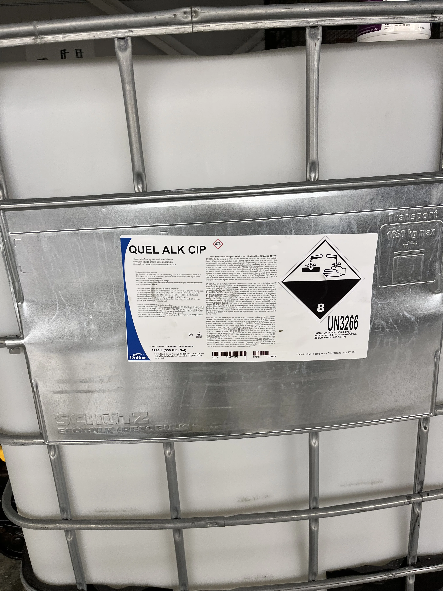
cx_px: 222
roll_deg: +4.2
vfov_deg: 67.3
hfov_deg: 53.1
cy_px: 296
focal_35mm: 26
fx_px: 444
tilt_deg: -18.5
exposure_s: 1/120
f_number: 1.6
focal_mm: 5.1
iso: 80
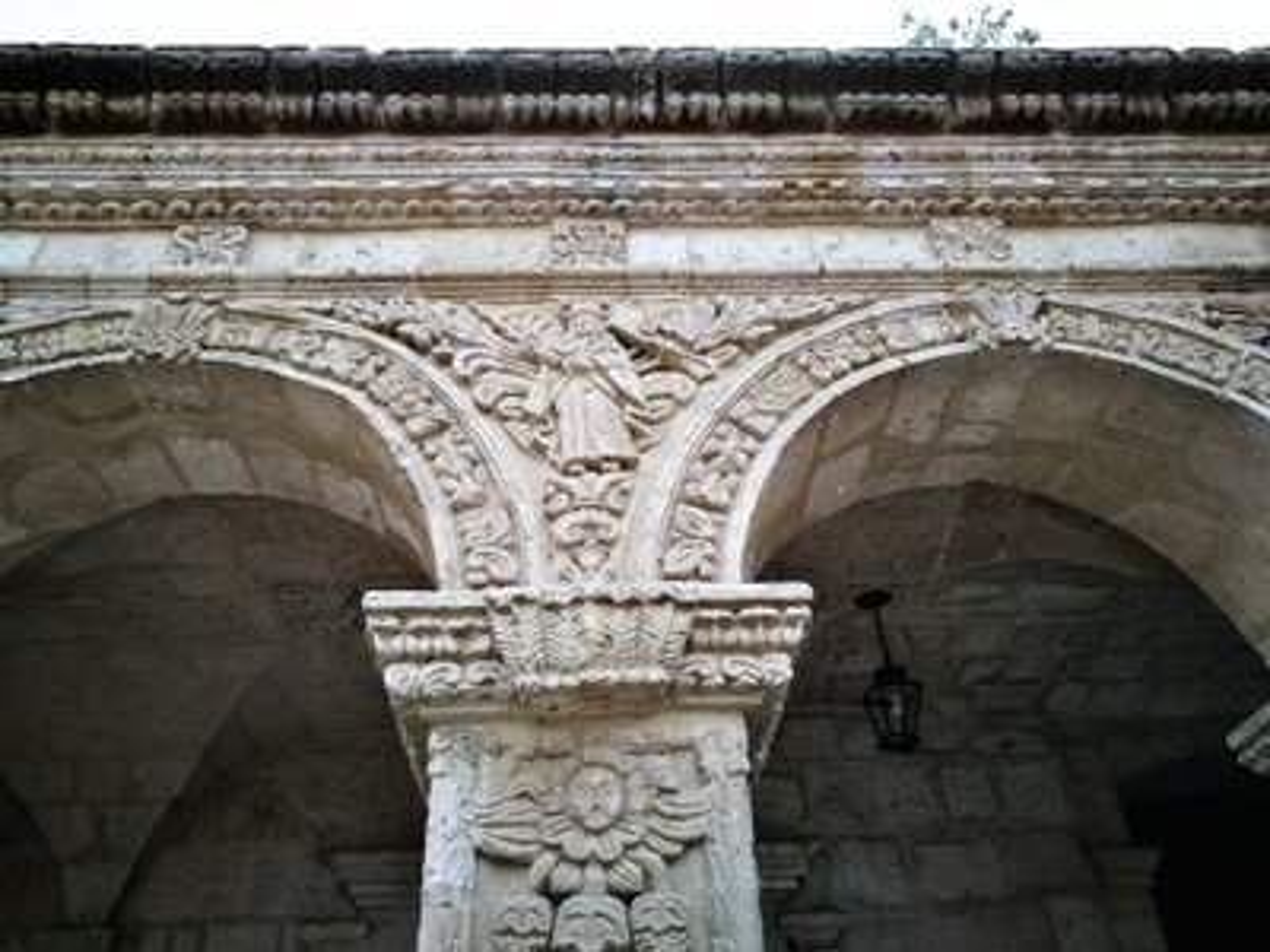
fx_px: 991
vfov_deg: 51.4
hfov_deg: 65.3
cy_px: 476
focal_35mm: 27
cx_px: 635
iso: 50
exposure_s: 1/247
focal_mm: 4.5
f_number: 2.2
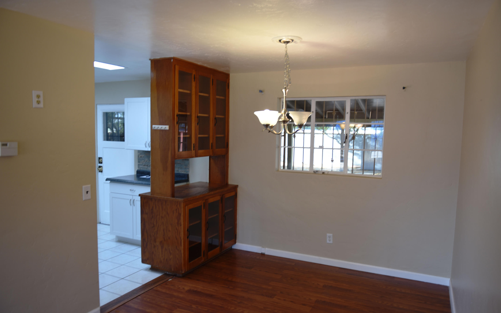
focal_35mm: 27
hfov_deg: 68.4
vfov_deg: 46.0
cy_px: 164
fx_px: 369
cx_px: 254
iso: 125
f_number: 2.8
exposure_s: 1/30
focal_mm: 26
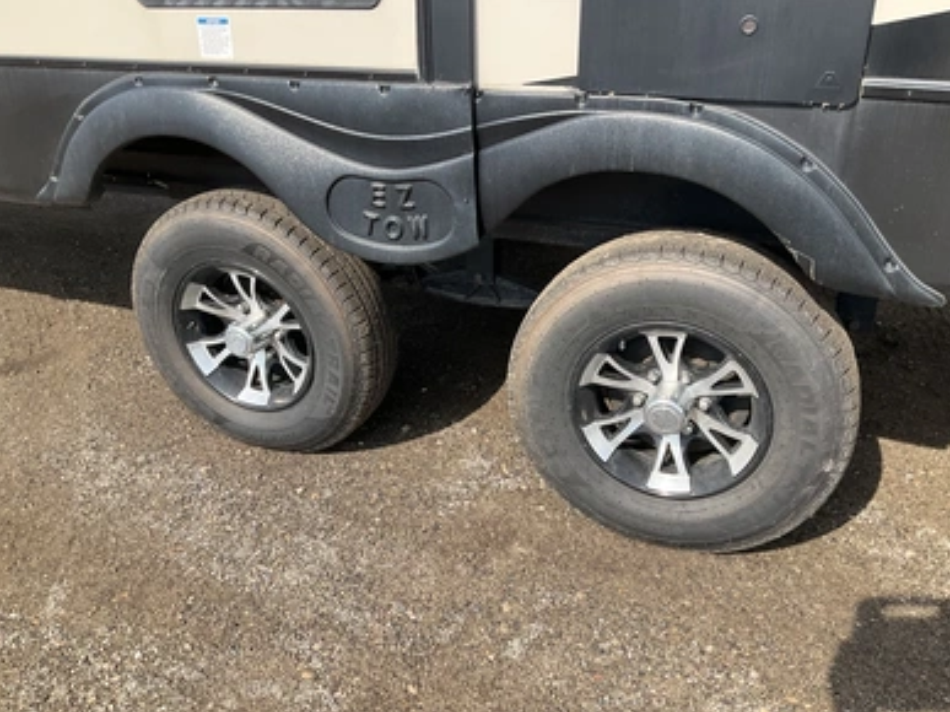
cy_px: 366
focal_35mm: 30
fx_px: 823
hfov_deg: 60.0
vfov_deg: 46.8
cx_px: 481
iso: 25
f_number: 1.8
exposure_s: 1/739
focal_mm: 3
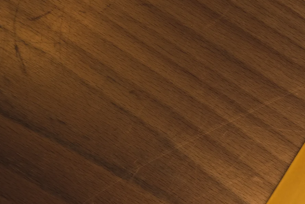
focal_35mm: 109
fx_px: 924
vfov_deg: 12.1
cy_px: 281
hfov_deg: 17.3
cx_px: 422
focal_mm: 25.4
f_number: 4
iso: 640
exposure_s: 1/125
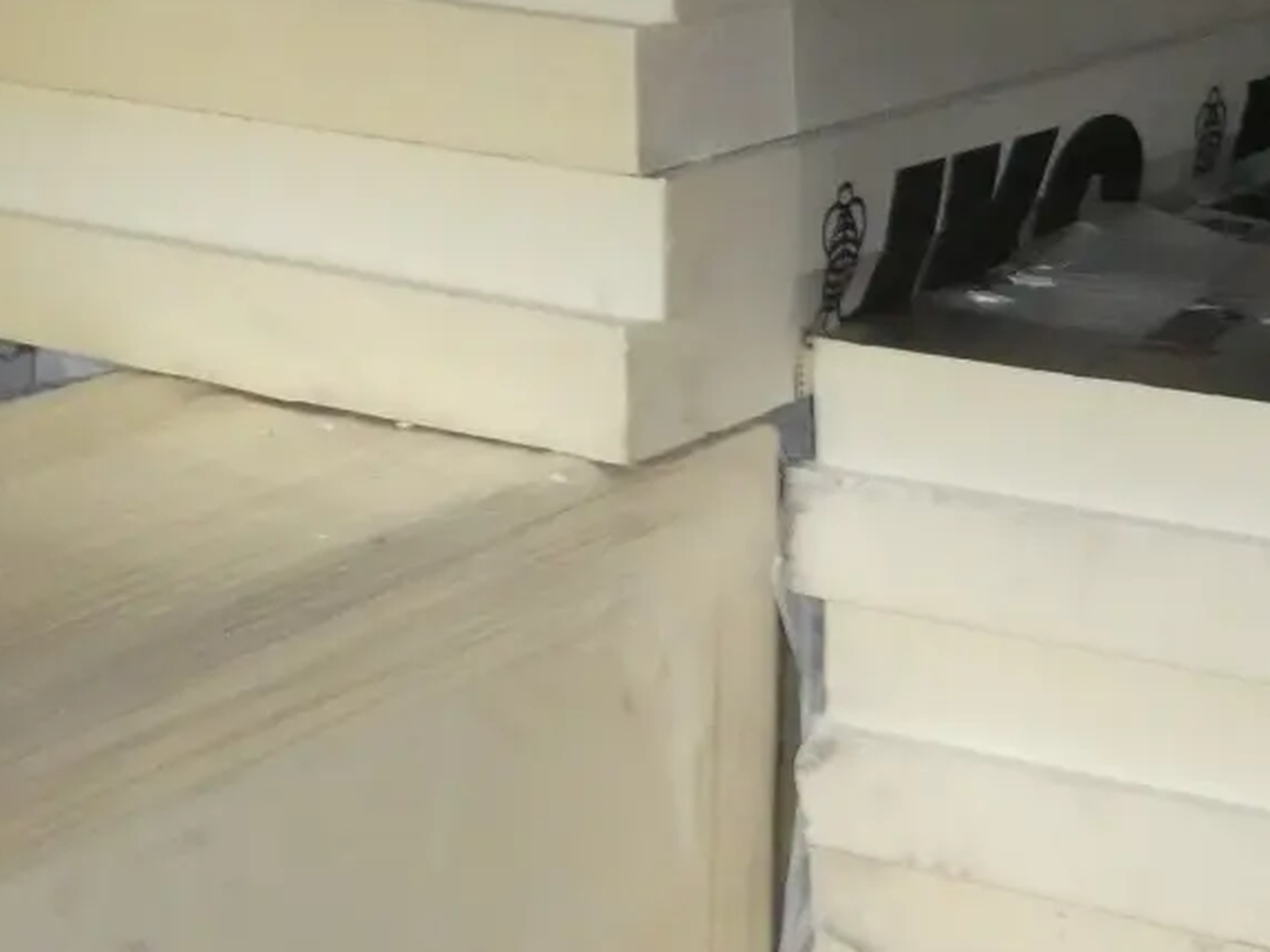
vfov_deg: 18.4
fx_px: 2935
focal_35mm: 80
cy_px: 586
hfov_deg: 23.9
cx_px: 1096
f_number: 3.3
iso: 640
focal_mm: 4.3
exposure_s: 1/60
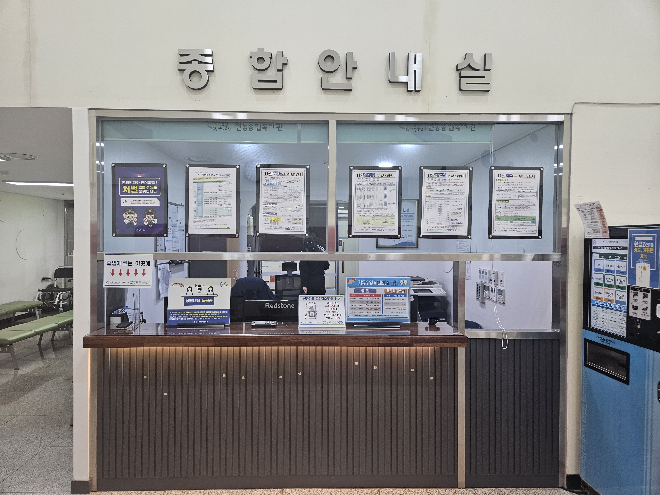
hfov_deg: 73.9
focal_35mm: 23
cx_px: 330
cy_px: 248
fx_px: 439
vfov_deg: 58.9
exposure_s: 1/120
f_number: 1.8
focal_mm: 5.4
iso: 160
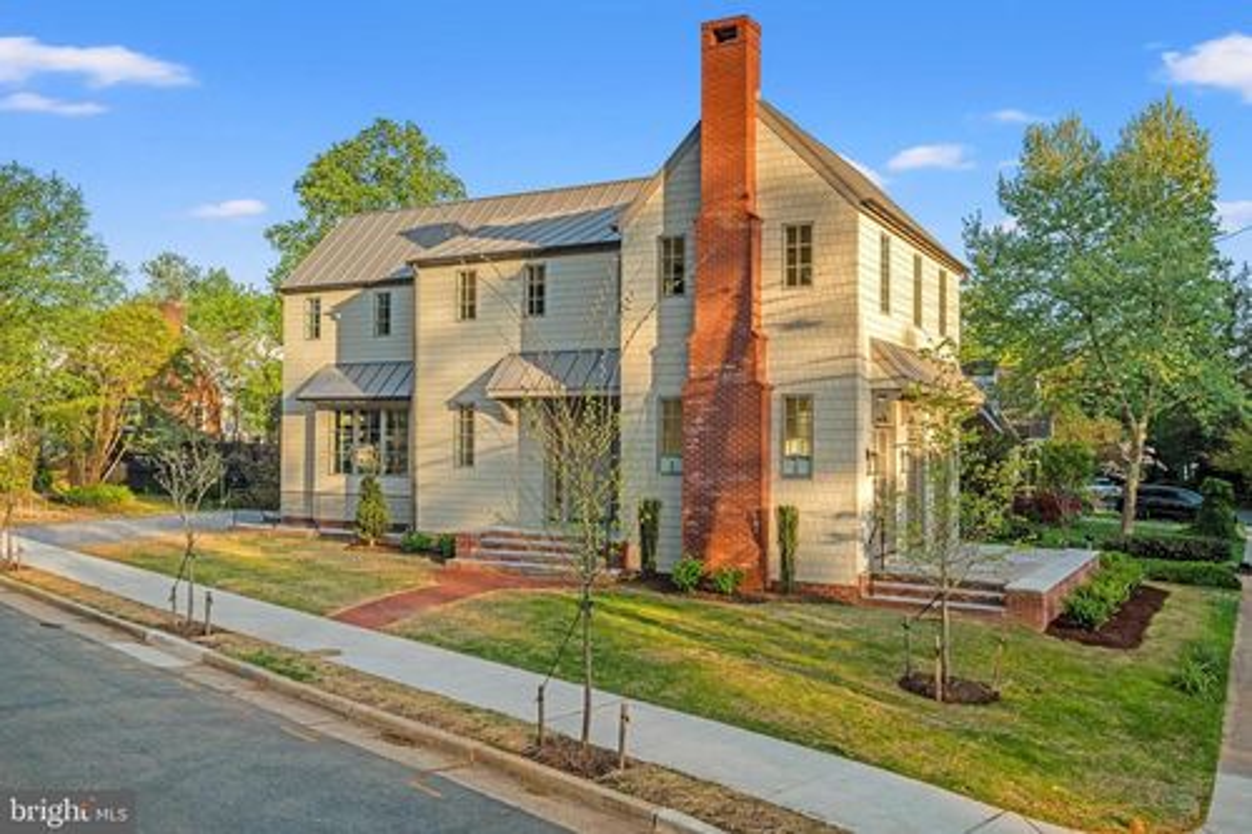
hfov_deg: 60.3
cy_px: 417
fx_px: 1078
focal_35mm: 31
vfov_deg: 42.3
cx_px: 626
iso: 800
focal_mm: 31
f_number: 9
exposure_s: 1/400
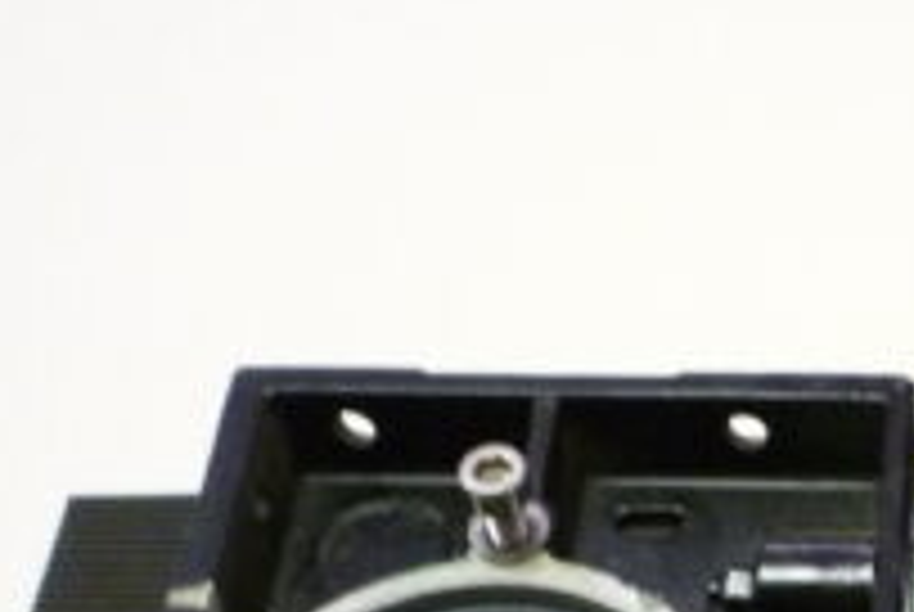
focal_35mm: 89
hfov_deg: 20.8
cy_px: 783
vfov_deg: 14.8
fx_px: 2263
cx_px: 1180
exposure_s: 1/15
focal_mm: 5.2
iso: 400
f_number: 3.3
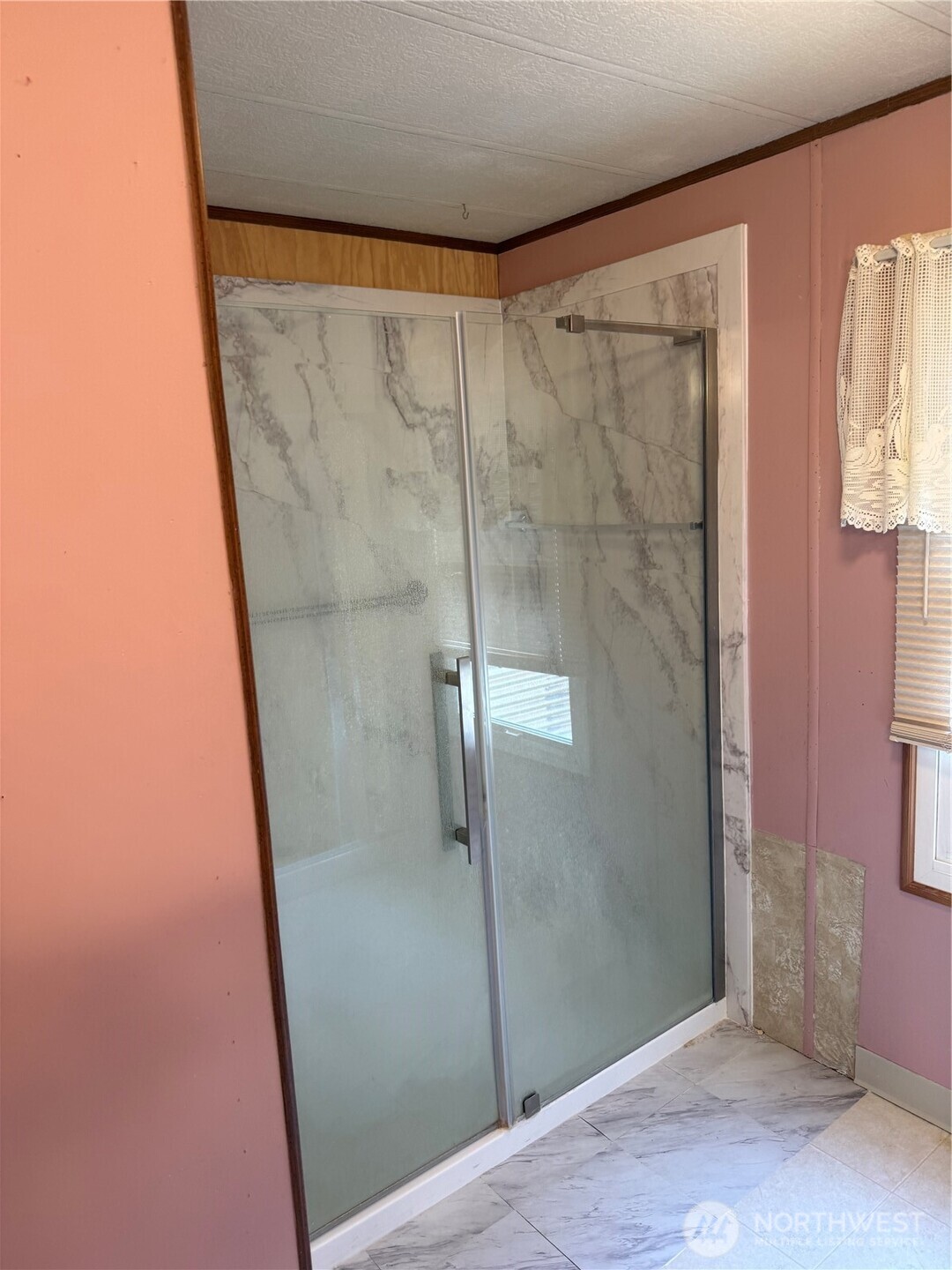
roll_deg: +4.4
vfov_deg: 71.6
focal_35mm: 24
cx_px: 476
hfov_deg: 56.8
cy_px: 635
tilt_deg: -7.4
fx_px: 880
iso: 125
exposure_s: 1/120
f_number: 1.78
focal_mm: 6.76
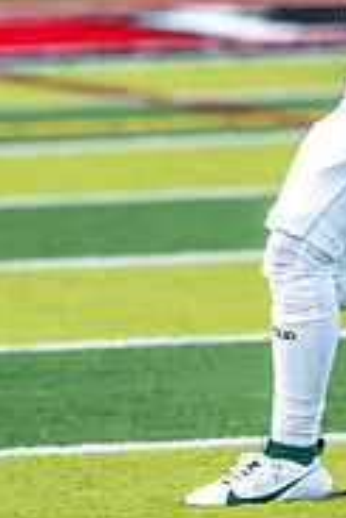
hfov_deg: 1.3
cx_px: 502
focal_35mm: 1093
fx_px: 15756
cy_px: 261
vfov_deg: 1.9
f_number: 2.8
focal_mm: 200
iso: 450
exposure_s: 1/1000
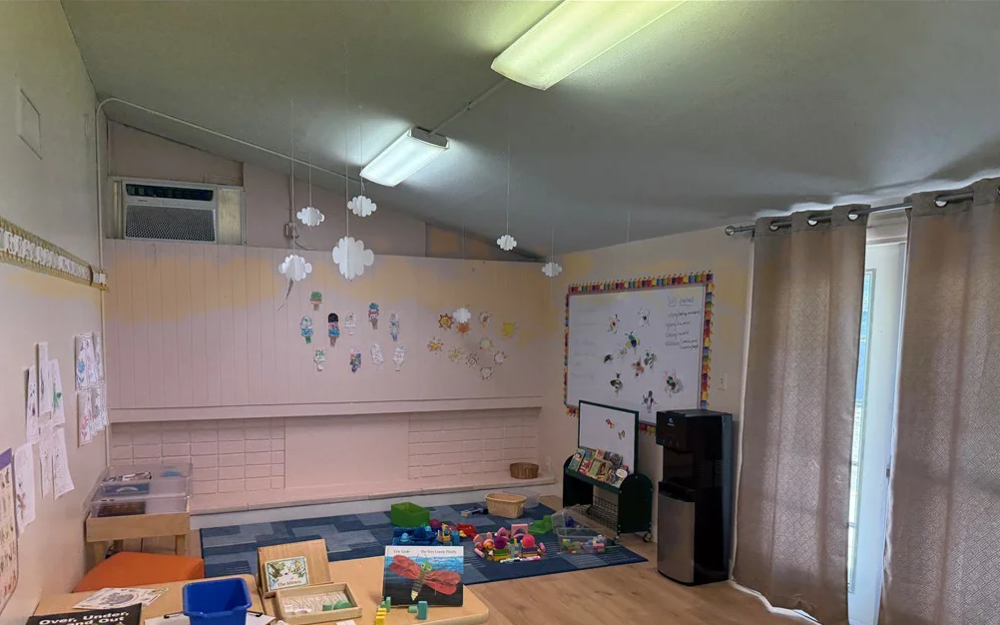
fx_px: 709
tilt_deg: -6.9
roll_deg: +0.1
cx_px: 491
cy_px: 382
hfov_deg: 70.4
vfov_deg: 47.2
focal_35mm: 26
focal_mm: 6.76
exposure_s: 1/131
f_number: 1.78
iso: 200
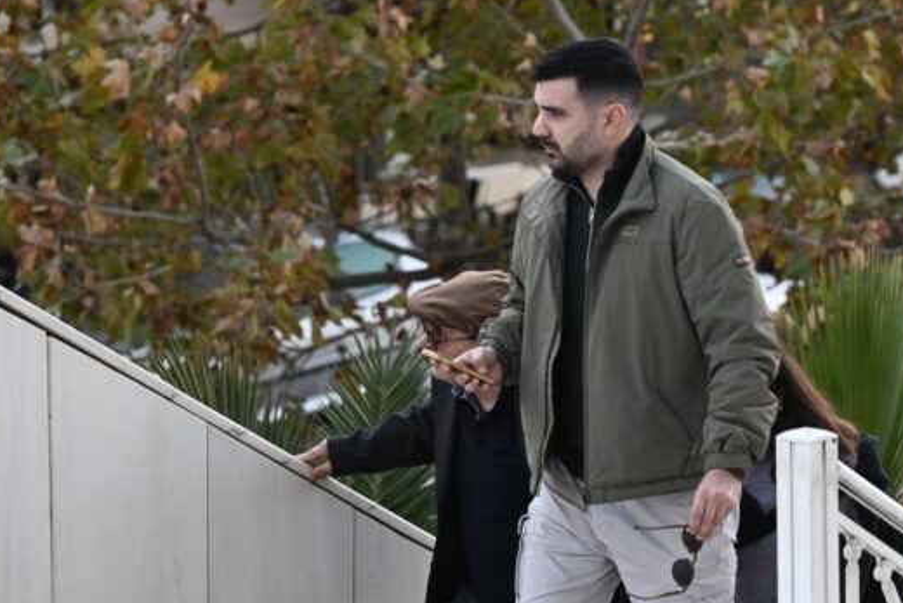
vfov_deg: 6.4
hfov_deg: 9.6
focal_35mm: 214
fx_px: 5369
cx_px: 646
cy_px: 356
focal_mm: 145
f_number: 5
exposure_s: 1/320
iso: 500
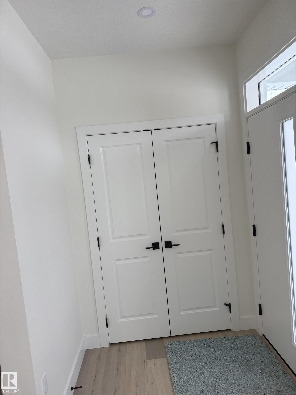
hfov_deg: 56.8
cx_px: 148
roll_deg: +5.7
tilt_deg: +0.7
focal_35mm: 24
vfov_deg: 71.6
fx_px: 274
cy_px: 198
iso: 64
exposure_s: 1/213
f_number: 1.78
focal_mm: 6.76
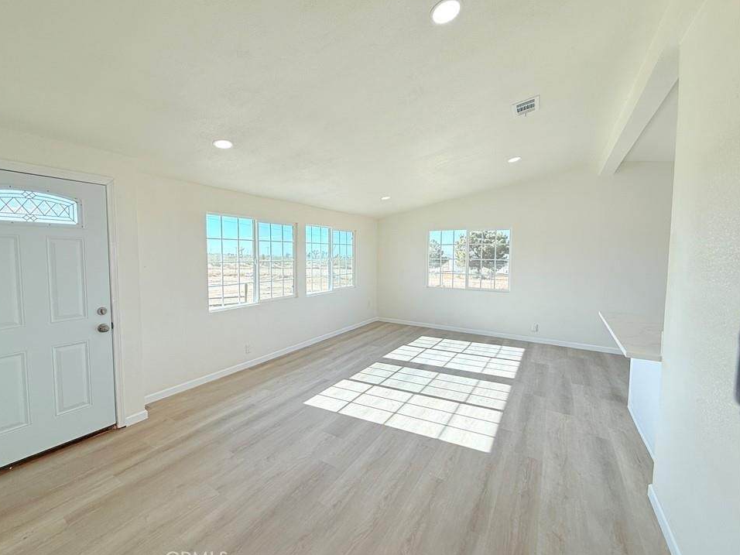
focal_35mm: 15
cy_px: 272
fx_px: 321
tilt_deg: -2.1
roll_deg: -0.3
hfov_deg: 98.1
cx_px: 348
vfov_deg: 81.7
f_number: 2.2
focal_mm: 2.22
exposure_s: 1/545
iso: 64
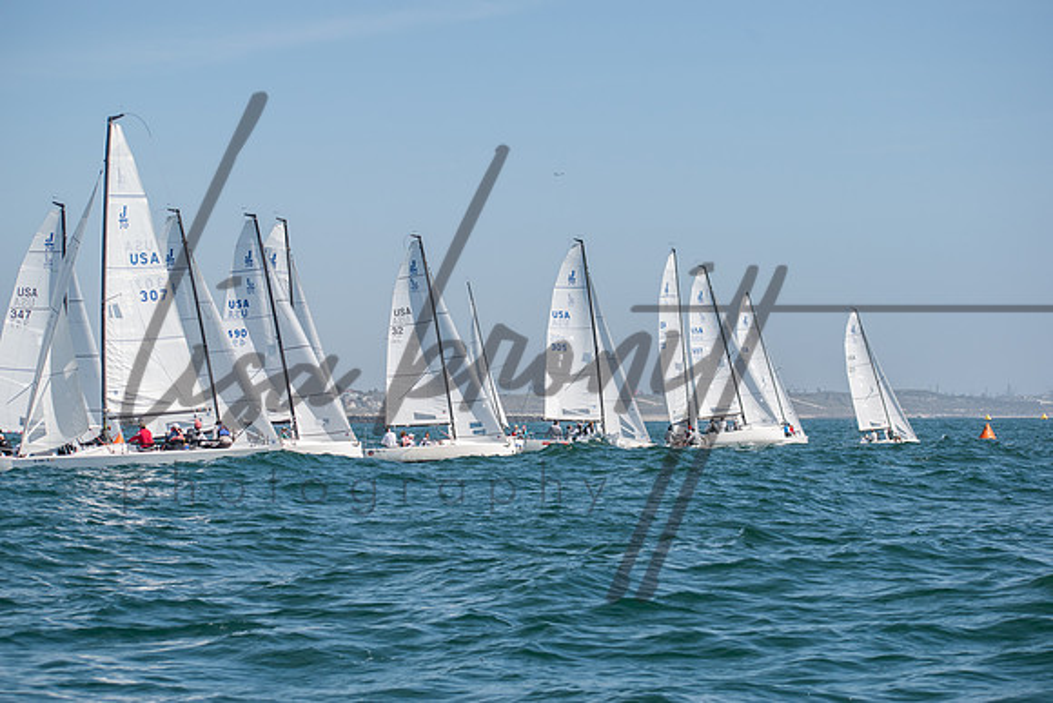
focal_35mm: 105
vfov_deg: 13.0
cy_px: 352
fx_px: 3072
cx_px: 526
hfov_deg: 19.5
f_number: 6.3
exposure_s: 1/1000
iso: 200
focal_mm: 70
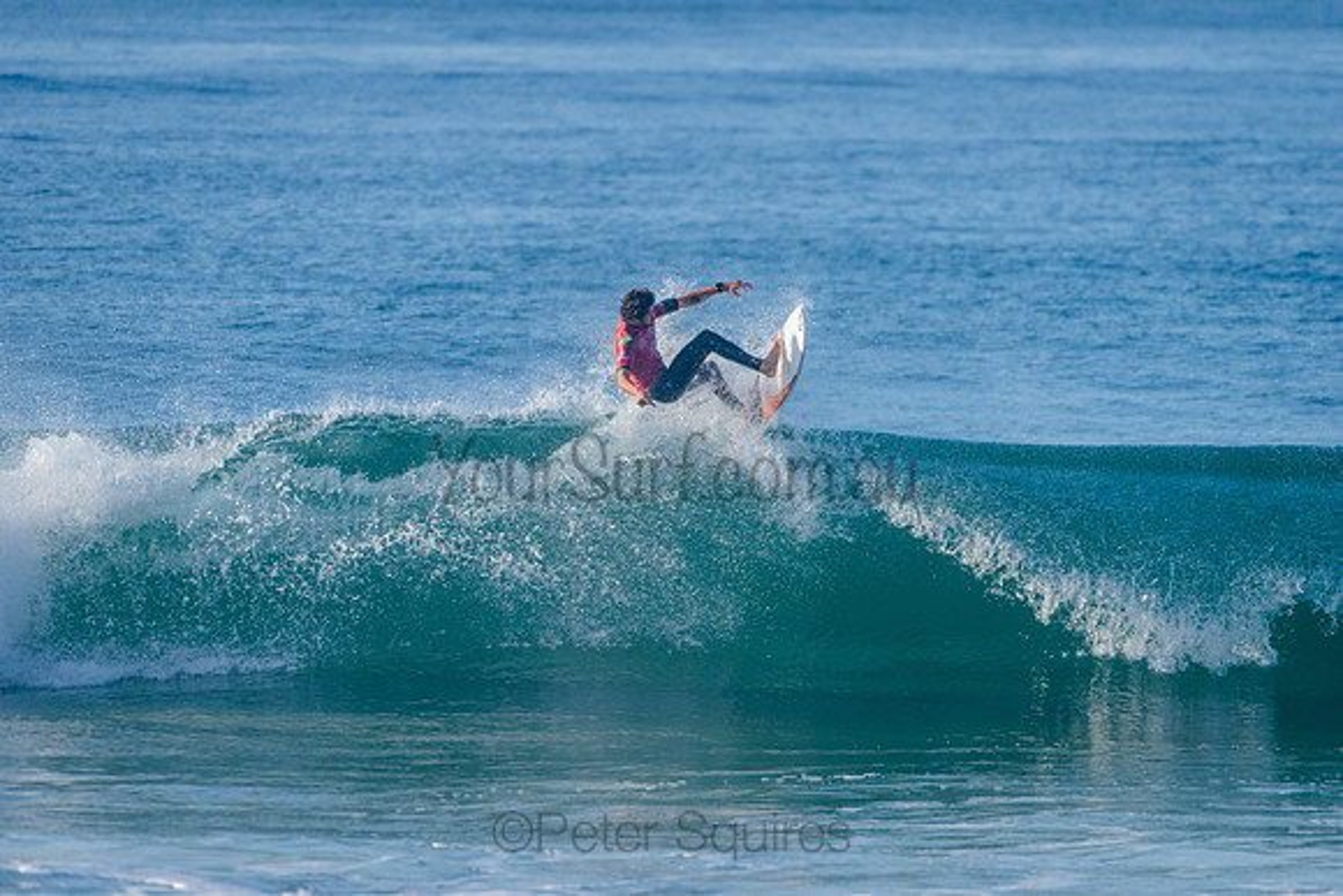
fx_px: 18664
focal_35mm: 500
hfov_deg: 4.1
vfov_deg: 2.8
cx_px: 672
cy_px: 448
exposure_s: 1/2000
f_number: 5.6
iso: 450
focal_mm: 500
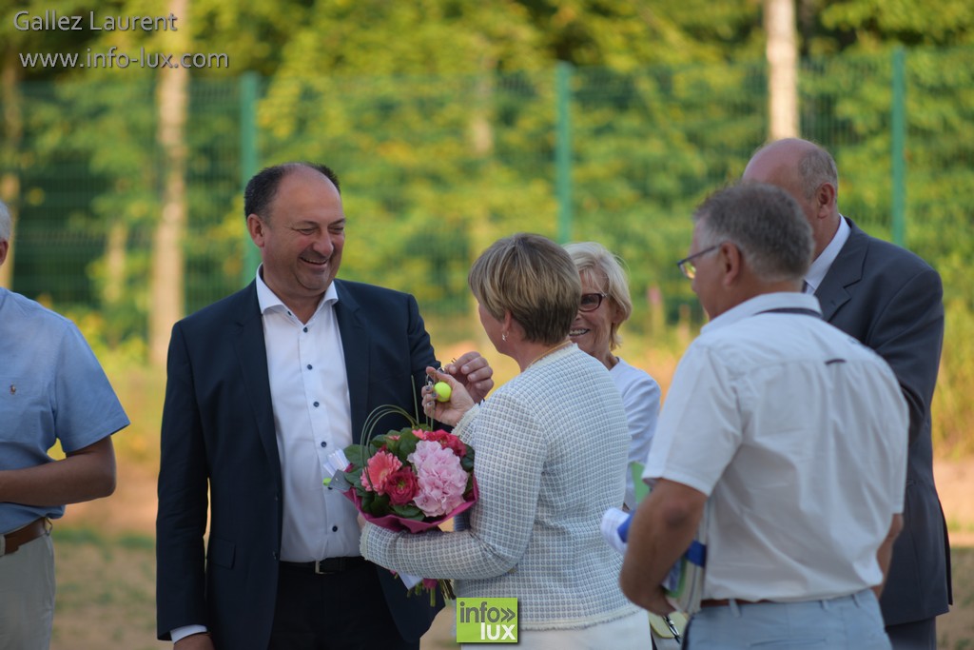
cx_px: 487
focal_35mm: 225
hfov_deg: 9.1
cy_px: 325
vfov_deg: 6.1
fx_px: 6088
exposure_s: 1/400
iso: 100
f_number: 2.8
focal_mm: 150
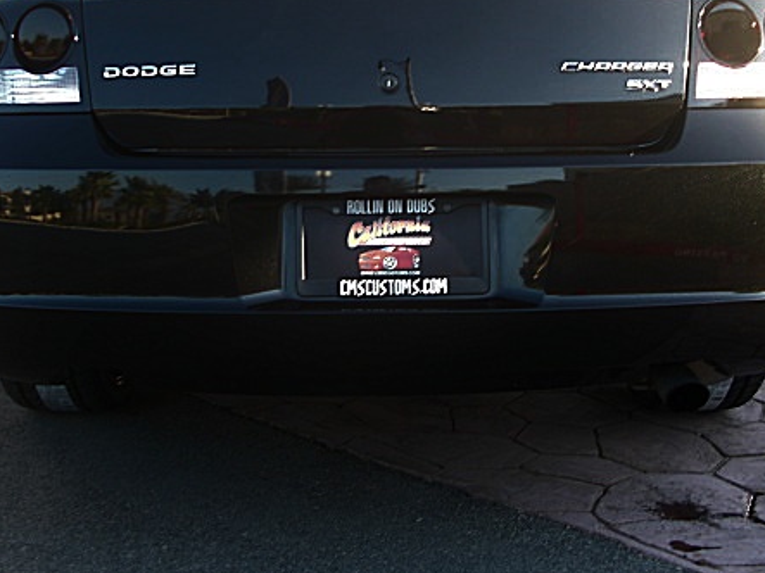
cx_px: 370
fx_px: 1149
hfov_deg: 36.8
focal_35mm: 52
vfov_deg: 27.9
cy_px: 212
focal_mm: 6.3
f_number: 2.8
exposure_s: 1/60
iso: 50
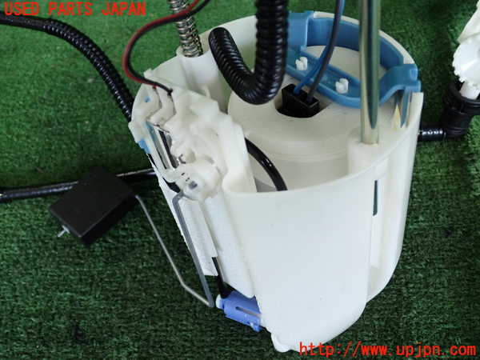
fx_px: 499
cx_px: 240
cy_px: 180
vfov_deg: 39.7
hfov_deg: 51.4
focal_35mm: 36
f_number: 2.5
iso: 320
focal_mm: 6.37
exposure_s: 1/125
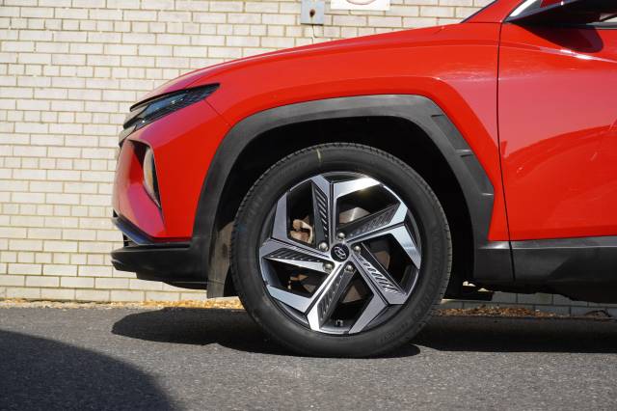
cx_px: 308
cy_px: 206
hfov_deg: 32.6
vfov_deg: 22.1
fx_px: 1053
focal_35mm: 62
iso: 100
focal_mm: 41
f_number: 6.3
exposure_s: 1/200
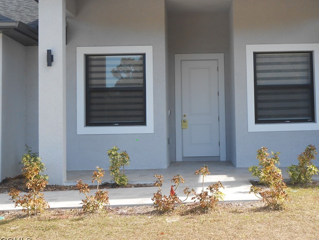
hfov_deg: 37.9
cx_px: 202
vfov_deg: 29.0
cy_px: 92
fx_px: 461
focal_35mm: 50
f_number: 4.2
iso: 100
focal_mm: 6.8
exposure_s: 1/250
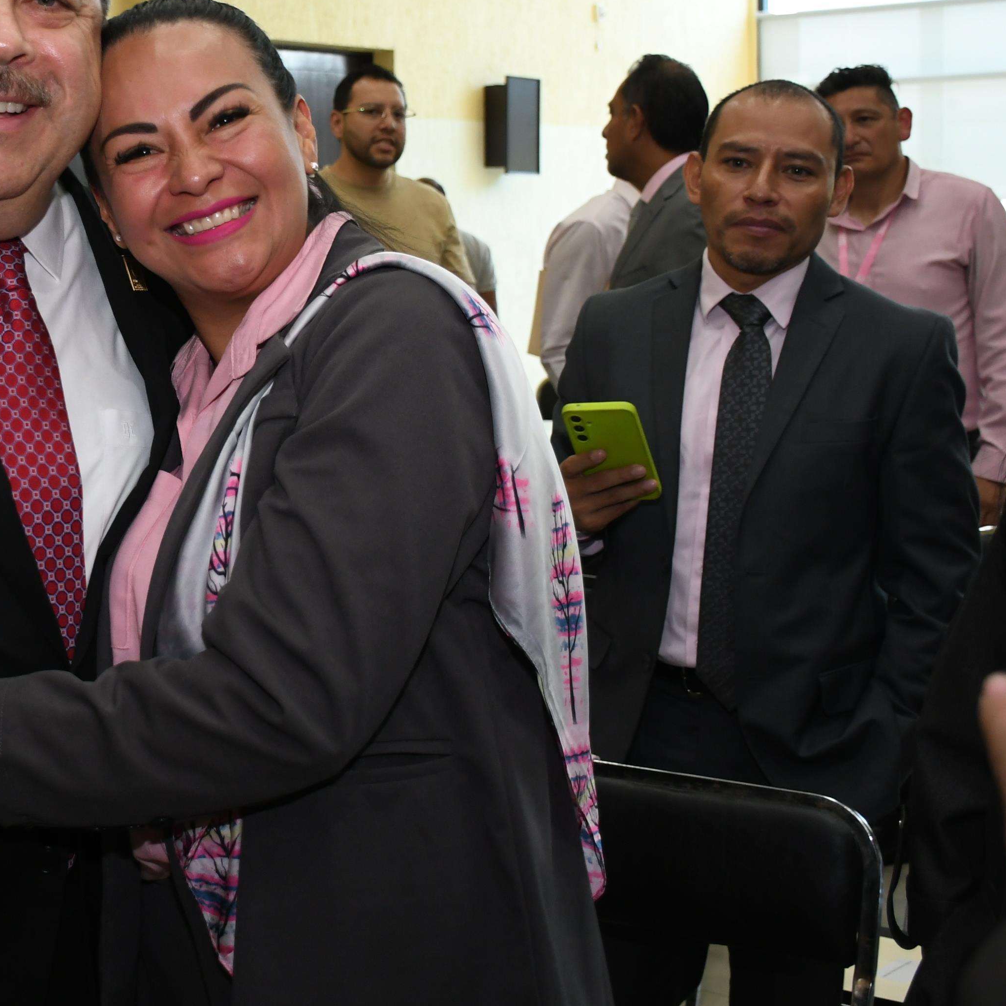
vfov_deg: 28.9
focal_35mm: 59
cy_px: 357
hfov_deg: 28.0
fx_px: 1940
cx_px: 101
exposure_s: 1/100
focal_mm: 23
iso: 800
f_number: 3.8
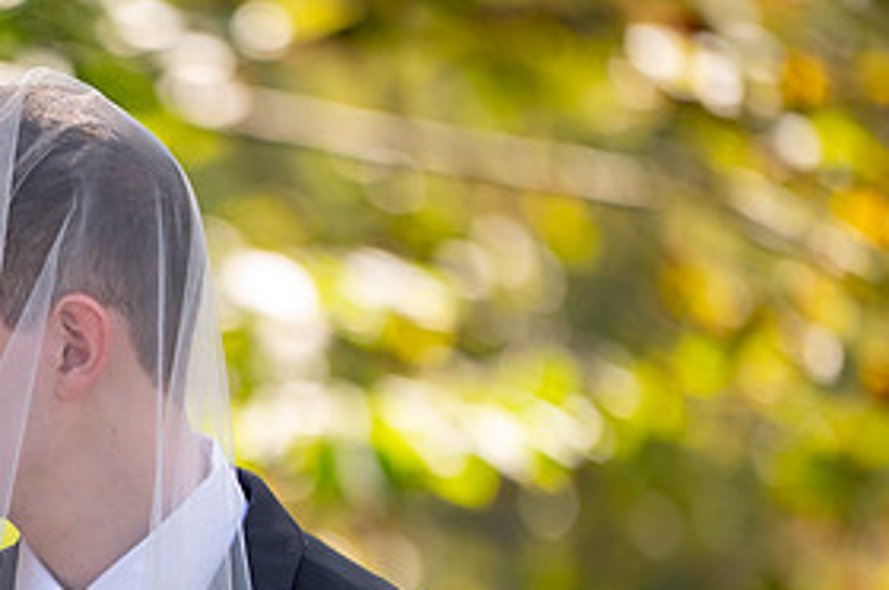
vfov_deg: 3.2
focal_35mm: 427
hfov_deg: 4.8
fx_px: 10532
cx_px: 6
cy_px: 558
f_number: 2.8
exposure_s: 1/1600
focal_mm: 200
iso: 400
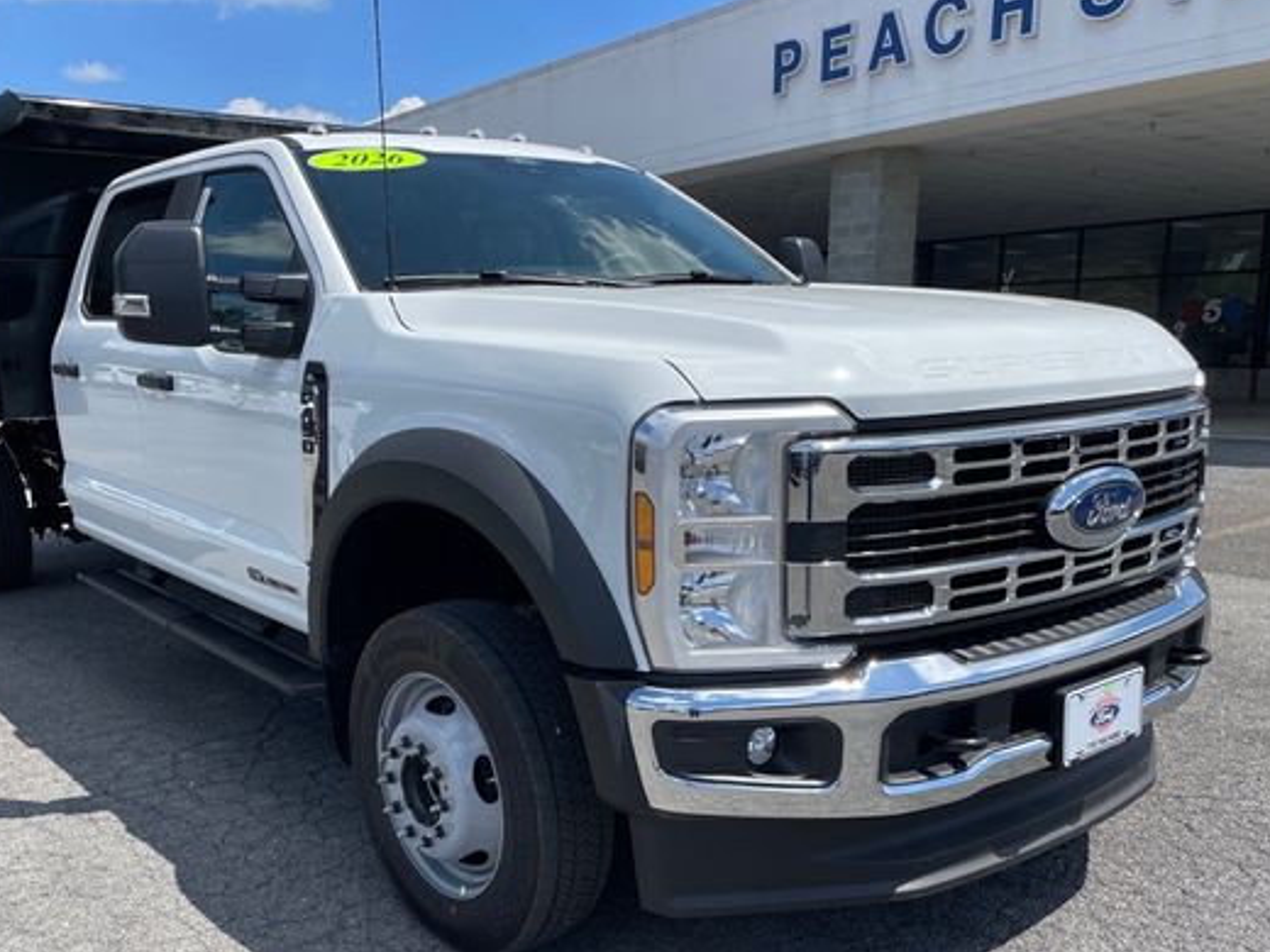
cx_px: 518
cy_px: 566
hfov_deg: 56.4
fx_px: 1174
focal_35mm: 32
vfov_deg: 44.0
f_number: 1.6
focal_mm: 4.2
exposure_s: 1/2959
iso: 32
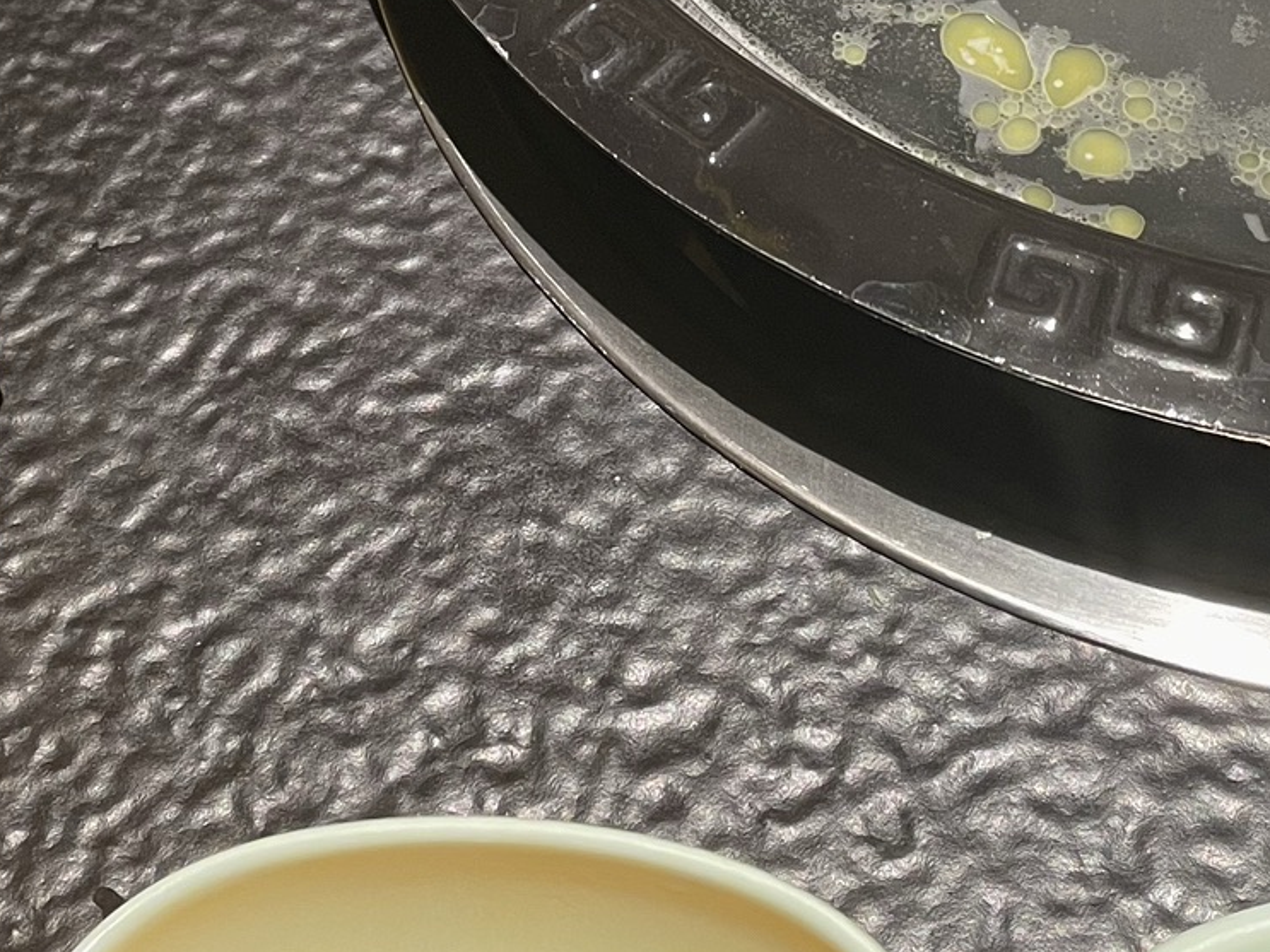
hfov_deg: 27.8
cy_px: -183
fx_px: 2568
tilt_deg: -47.4
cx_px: 624
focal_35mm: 70
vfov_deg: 19.8
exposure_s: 1/60
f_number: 1.6
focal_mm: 4.2
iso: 160
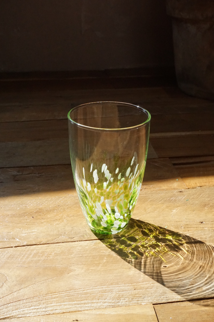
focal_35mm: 44
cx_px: 107
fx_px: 388
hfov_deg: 30.8
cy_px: 161
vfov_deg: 45.0
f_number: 10
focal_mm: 29
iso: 2500
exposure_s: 1/1600
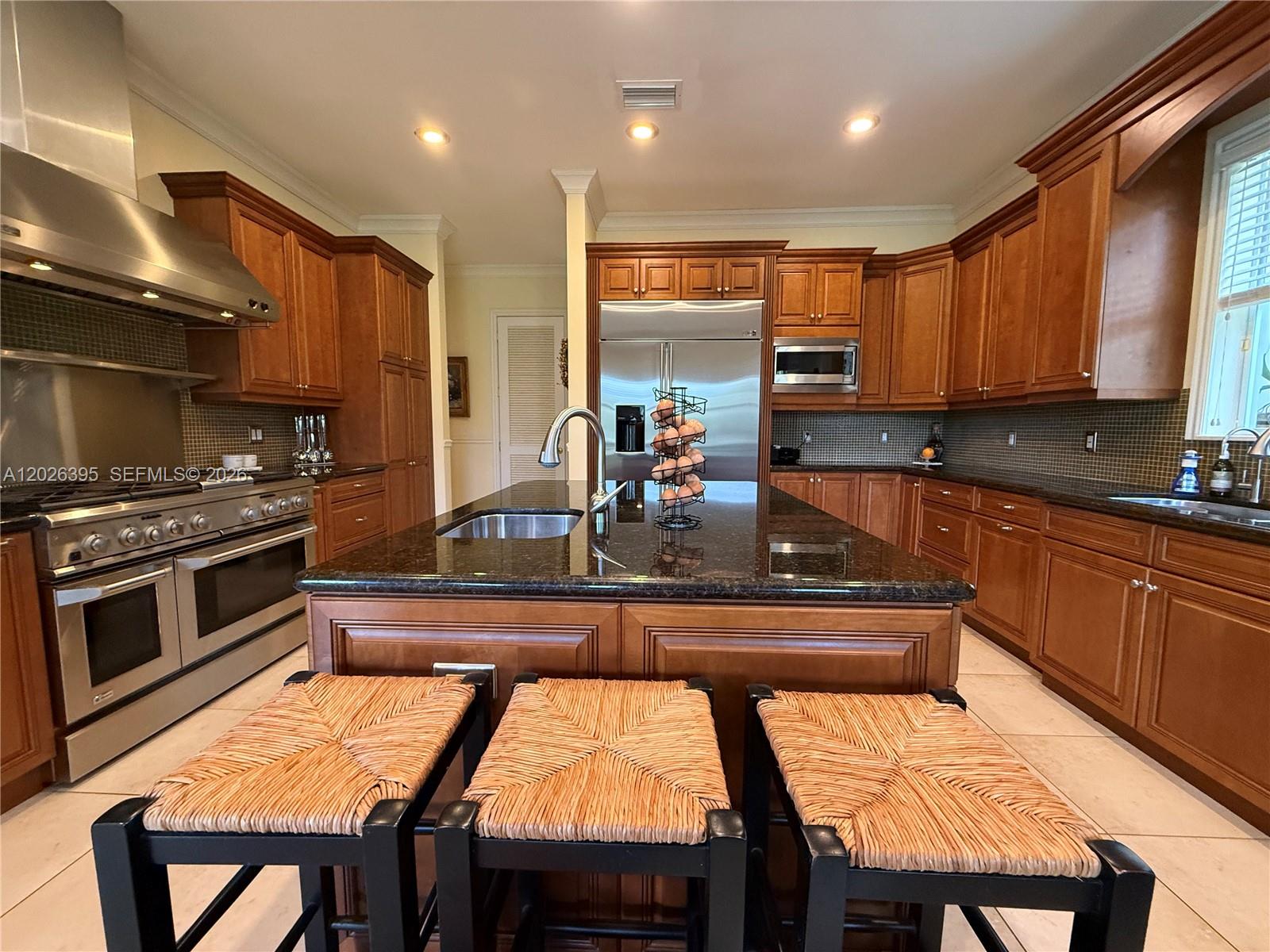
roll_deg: +0.0
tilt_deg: -5.5
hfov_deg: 102.1
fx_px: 514
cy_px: 476
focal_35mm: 14
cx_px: 635
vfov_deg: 85.7
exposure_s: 1/60
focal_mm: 2.22
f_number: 2.2
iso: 500
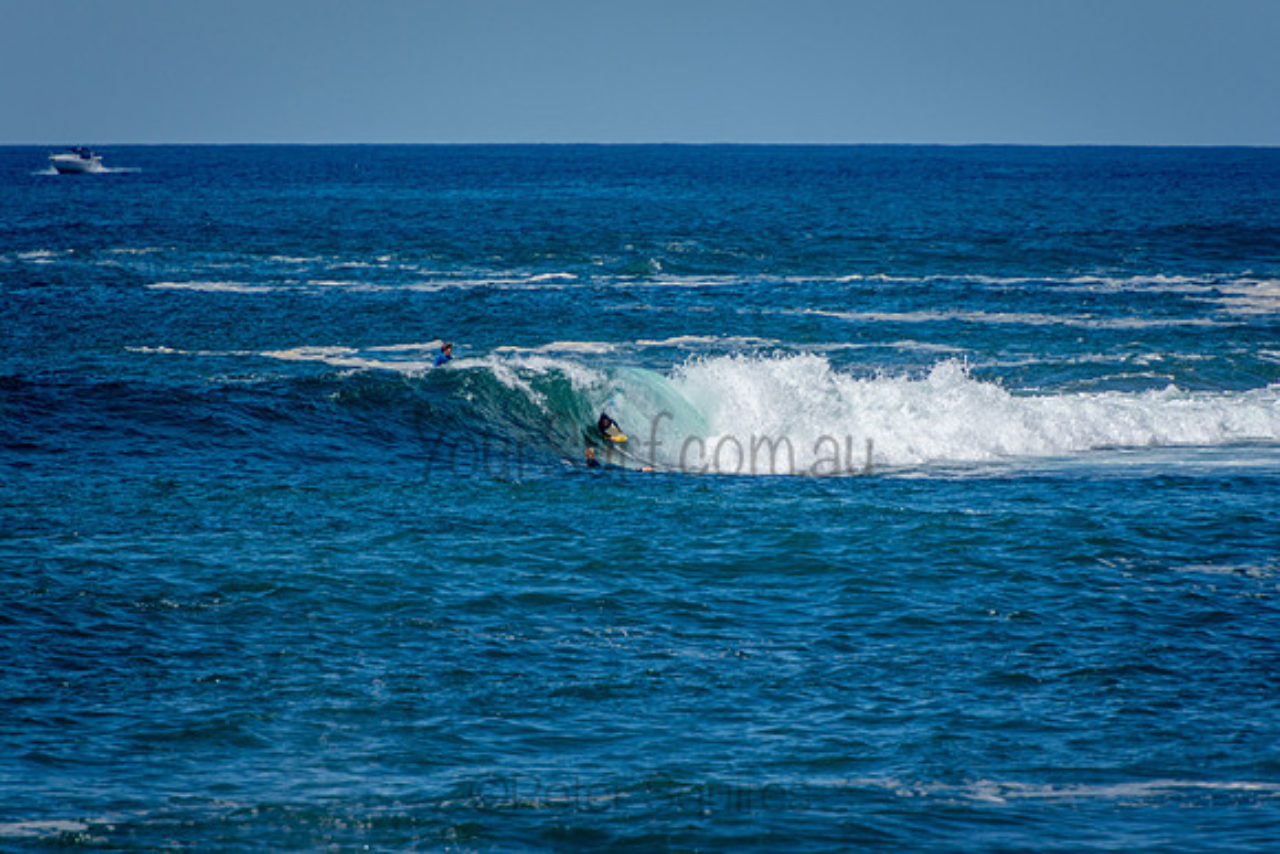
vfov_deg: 2.2
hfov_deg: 3.4
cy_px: 427
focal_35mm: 614
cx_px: 640
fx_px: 21852
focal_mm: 400
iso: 320
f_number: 5.6
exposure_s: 1/2000
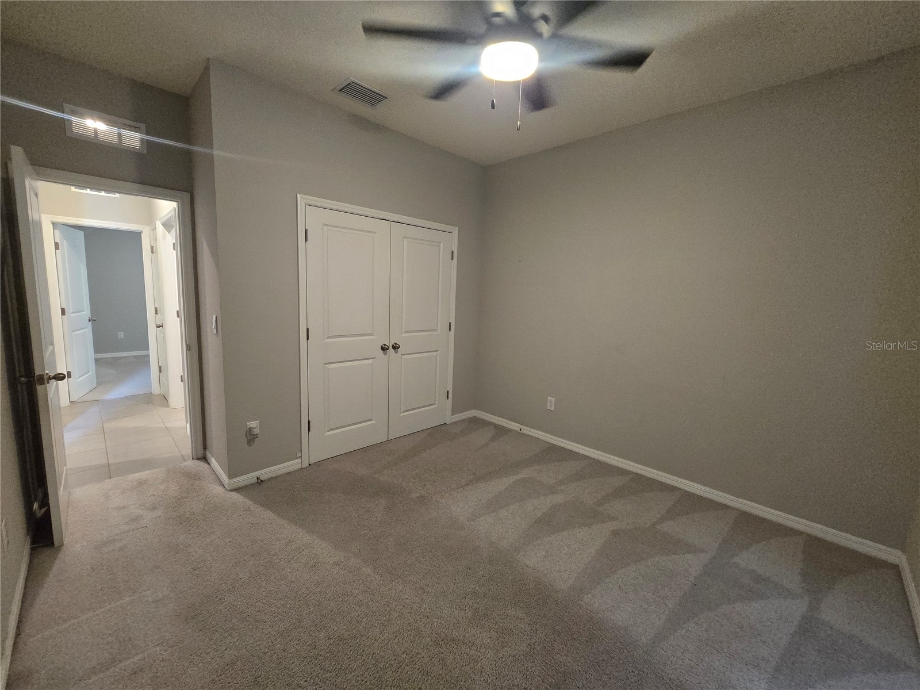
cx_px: 460
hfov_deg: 106.2
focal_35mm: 13
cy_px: 345
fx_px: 346
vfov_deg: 89.9
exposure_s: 1/60
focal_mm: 2.2
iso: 1000
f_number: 2.2
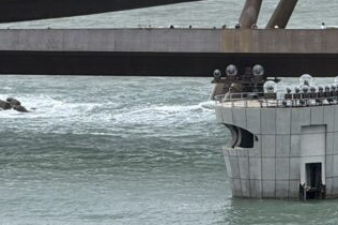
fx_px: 3799
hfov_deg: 5.1
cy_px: 78
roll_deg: +0.1
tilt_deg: -4.4
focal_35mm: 405
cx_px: 516
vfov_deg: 3.4
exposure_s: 1/227
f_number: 2.8
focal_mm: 15.66
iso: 50
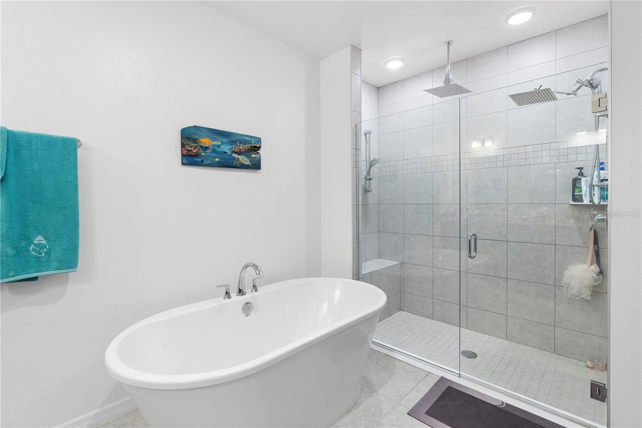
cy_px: 214
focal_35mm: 16
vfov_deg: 73.7
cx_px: 321
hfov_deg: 96.7
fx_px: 285
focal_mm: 16
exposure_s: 1/6
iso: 800
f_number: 8
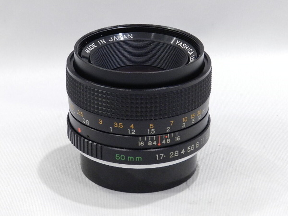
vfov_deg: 12.9
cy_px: 108
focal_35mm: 115
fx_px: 957
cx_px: 144
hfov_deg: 17.1
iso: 800
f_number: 4.8
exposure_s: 1/30
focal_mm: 20.5
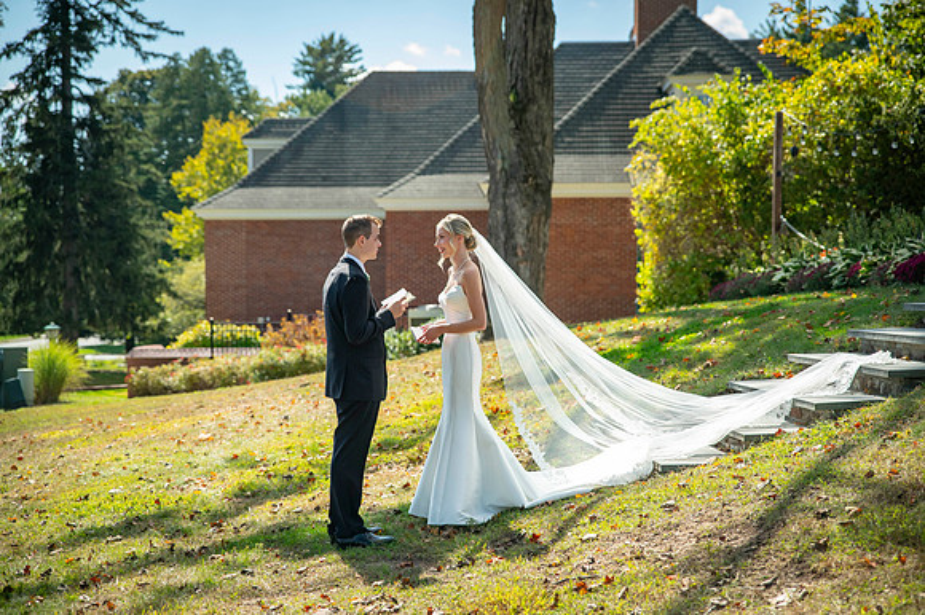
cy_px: 308
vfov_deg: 20.5
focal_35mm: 66
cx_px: 462
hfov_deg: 30.4
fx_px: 1702
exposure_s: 1/8000
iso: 1000
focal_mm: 65
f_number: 2.8
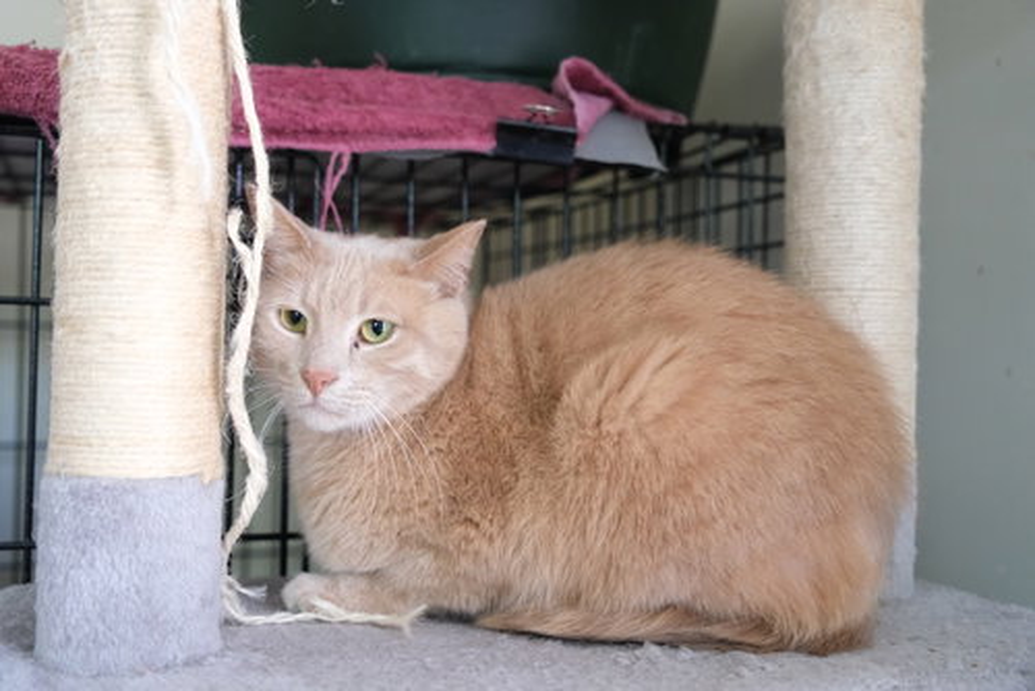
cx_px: 518
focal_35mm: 37
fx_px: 1064
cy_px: 346
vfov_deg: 36.0
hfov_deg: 51.9
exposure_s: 1/52
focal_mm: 24.9
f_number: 2.8
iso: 3200
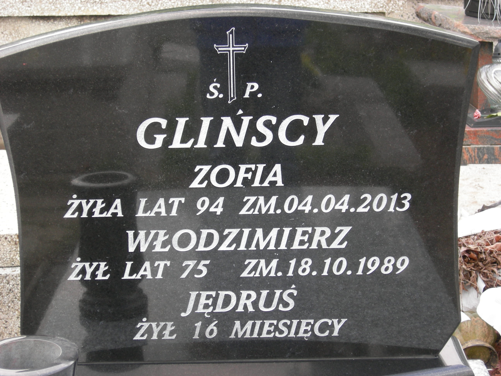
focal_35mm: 85
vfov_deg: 17.4
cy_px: 188
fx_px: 1230
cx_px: 250
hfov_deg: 23.0
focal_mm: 17.7
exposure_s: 1/99
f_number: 4.1
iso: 64
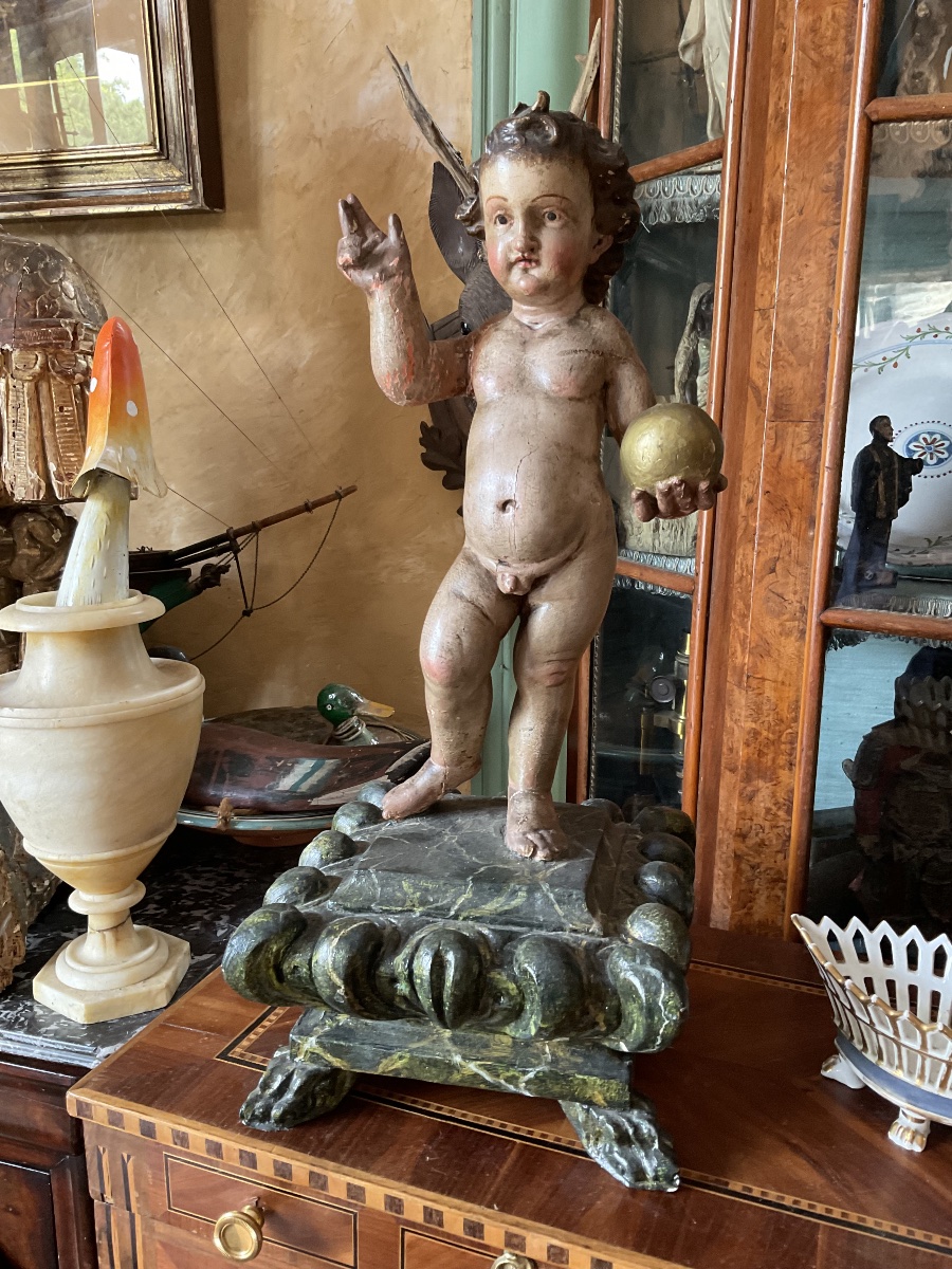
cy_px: 634
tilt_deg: -12.1
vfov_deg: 61.7
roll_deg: -1.3
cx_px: 476
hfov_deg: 48.2
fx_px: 1063
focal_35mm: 29
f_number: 1.8
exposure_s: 1/60
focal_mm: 3
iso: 100
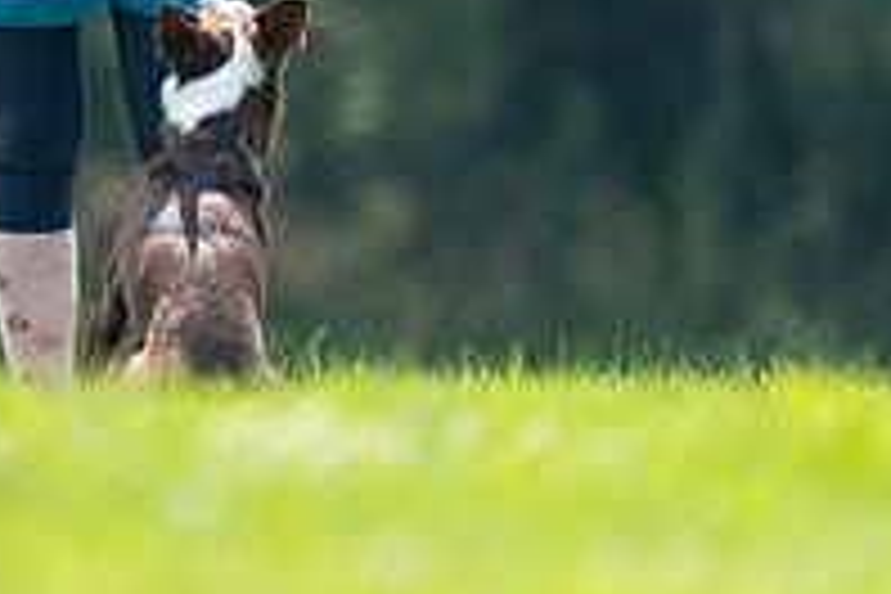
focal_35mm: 1835
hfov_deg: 1.1
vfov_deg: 0.7
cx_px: 49
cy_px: -179
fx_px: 45413
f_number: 6.3
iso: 2500
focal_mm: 600
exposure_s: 1/4000
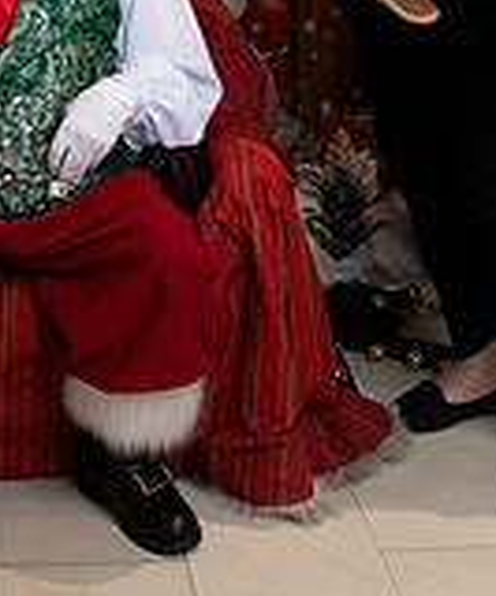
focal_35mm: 97
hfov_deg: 15.9
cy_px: -218
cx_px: 11
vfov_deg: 18.0
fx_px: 1739
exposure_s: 1/200
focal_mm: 24
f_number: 5
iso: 1000
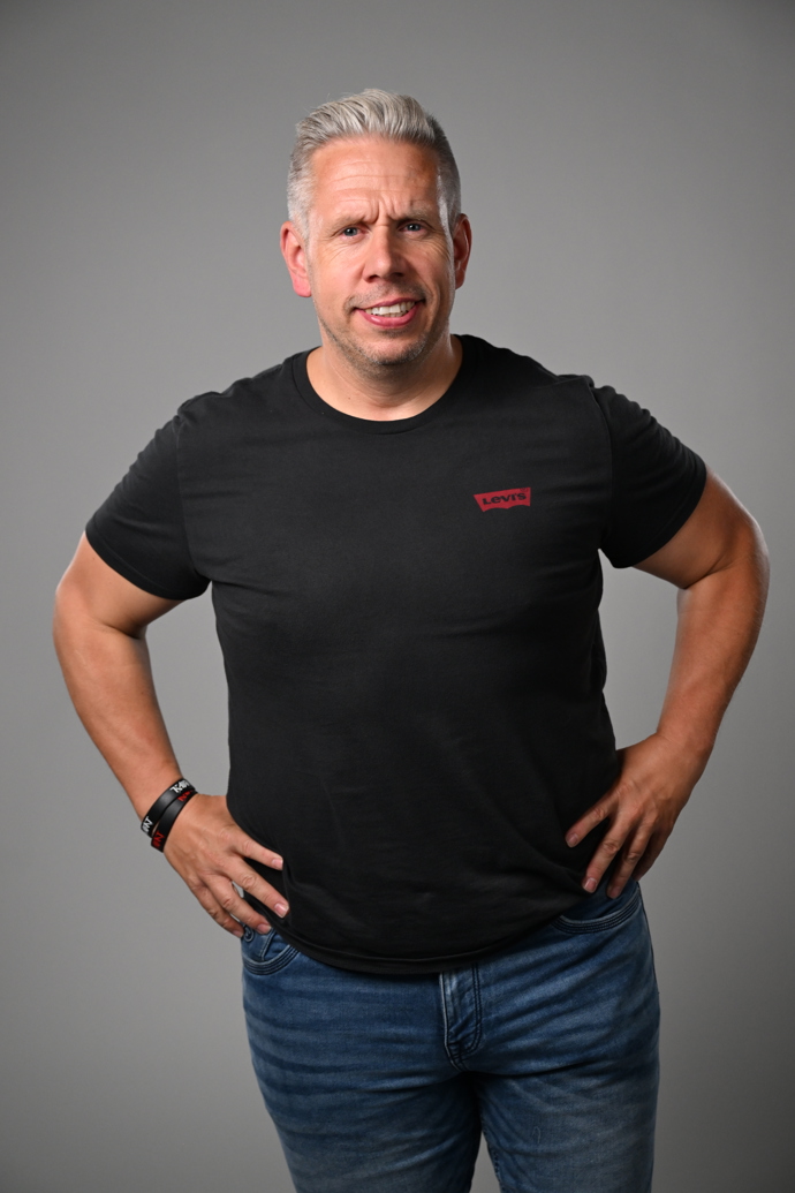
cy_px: 596
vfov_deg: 34.5
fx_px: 1921
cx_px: 398
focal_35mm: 58
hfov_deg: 23.4
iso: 1600
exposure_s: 1/1250
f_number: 4
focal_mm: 58
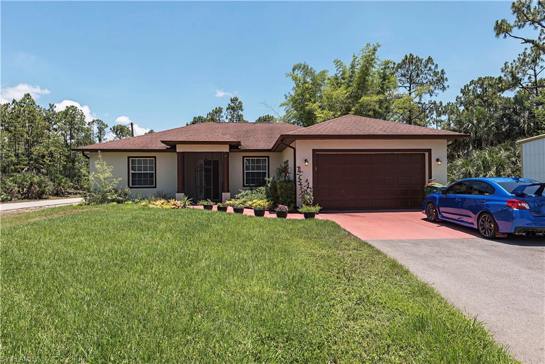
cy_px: 182
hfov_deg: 76.1
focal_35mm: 23
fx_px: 348
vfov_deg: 55.1
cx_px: 272
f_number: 9
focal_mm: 23
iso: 100
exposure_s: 1/160
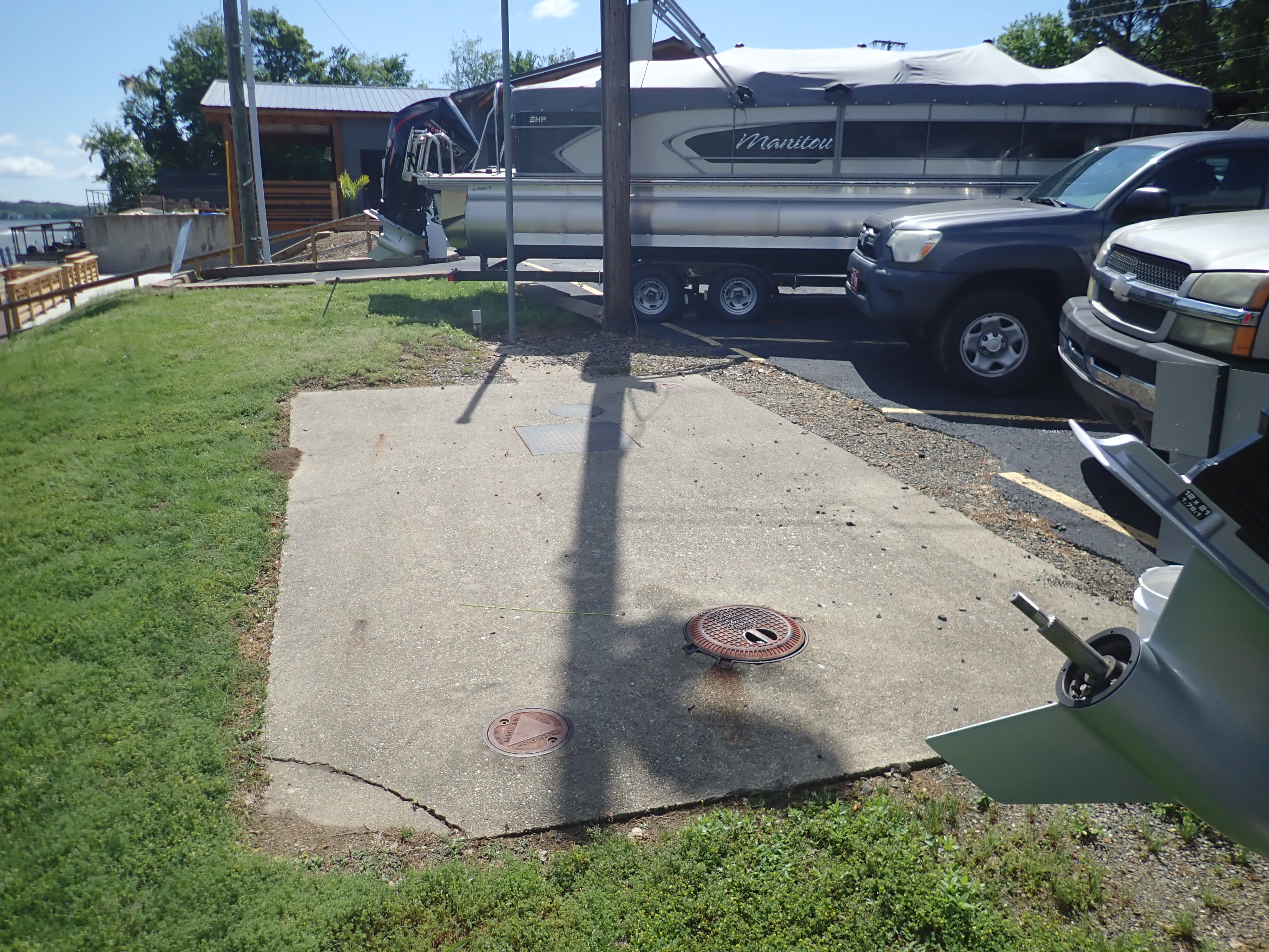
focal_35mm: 25
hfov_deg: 69.4
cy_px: 476
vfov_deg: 54.9
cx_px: 634
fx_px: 916
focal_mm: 4.5
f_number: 5.6
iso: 100
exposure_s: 1/400
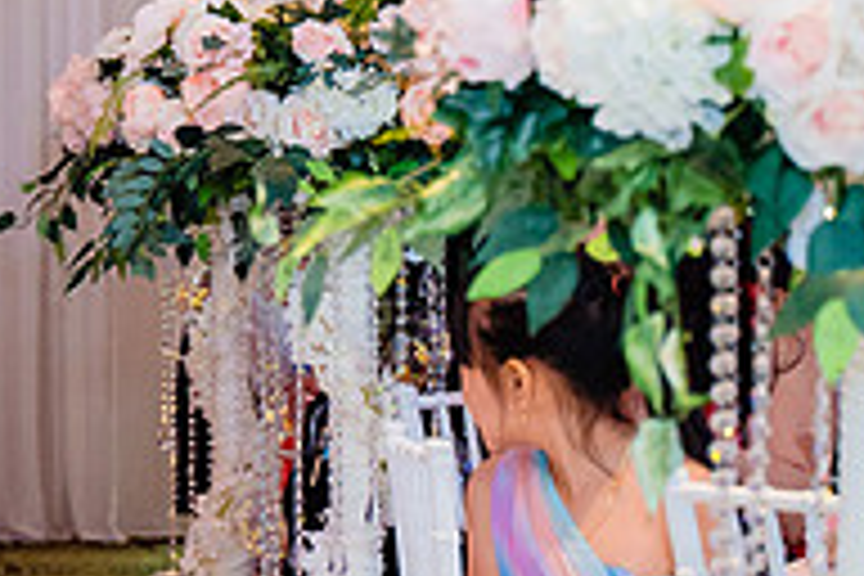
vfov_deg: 6.7
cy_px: 122
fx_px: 4920
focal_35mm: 205
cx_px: -371
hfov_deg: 9.8
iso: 1250
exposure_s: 1/160
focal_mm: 53
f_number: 3.5
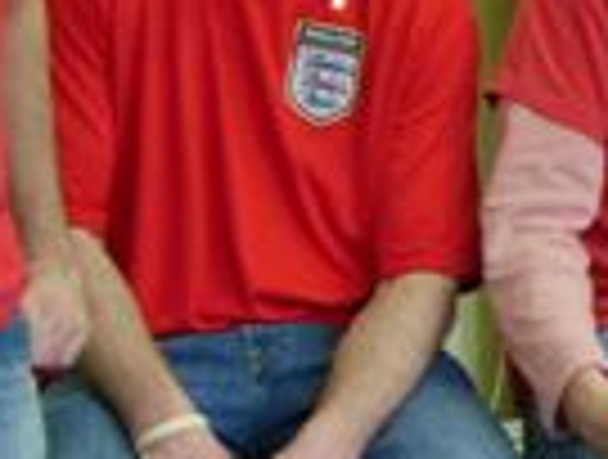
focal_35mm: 241
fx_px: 4244
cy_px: 63
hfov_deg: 7.9
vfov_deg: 6.2
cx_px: 1162
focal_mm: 10.6
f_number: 3.2
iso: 173
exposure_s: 1/36.9
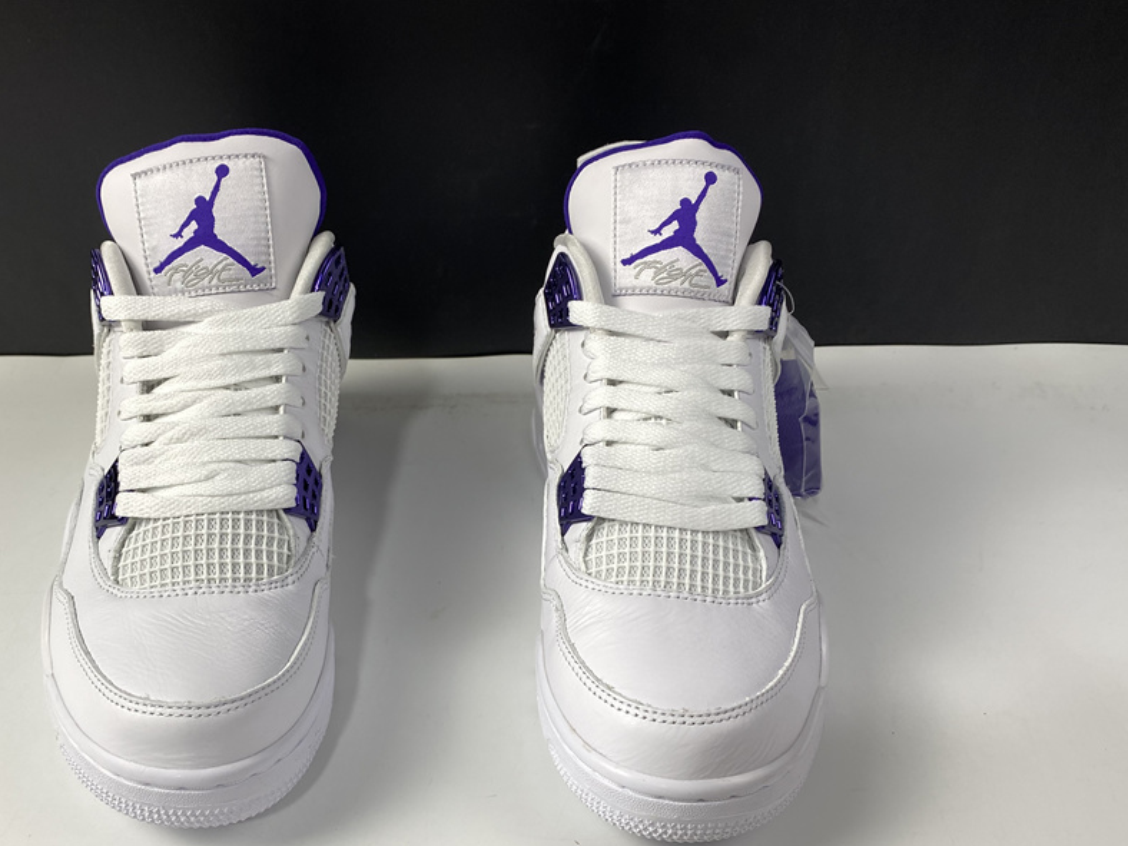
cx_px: 449
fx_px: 1075
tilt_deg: -36.5
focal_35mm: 33
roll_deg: +1.3
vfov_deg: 42.6
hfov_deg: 54.9
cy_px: 531
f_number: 1.8
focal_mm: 4.25
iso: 40
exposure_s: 1/100
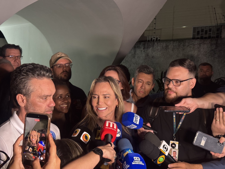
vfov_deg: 30.3
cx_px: 112
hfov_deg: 39.7
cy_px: 84
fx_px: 312
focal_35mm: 48
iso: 320
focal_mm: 6.76
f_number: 1.78
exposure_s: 1/40
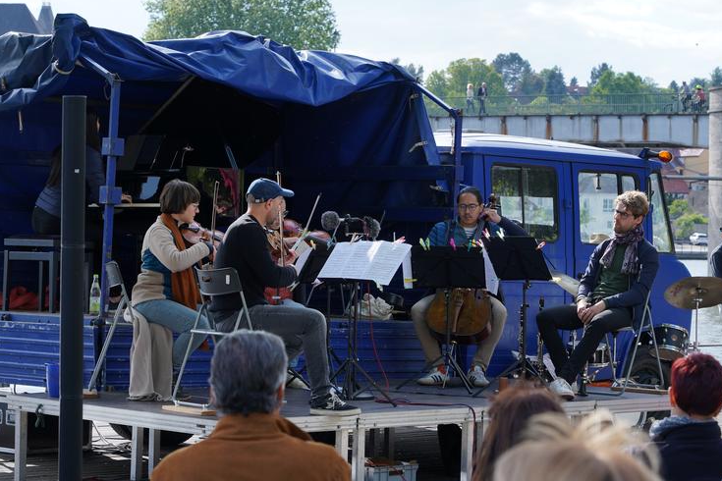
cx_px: 342
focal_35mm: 111
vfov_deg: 12.3
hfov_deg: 18.4
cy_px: 240
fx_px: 2226
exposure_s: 1/125
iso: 100
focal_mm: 102
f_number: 8
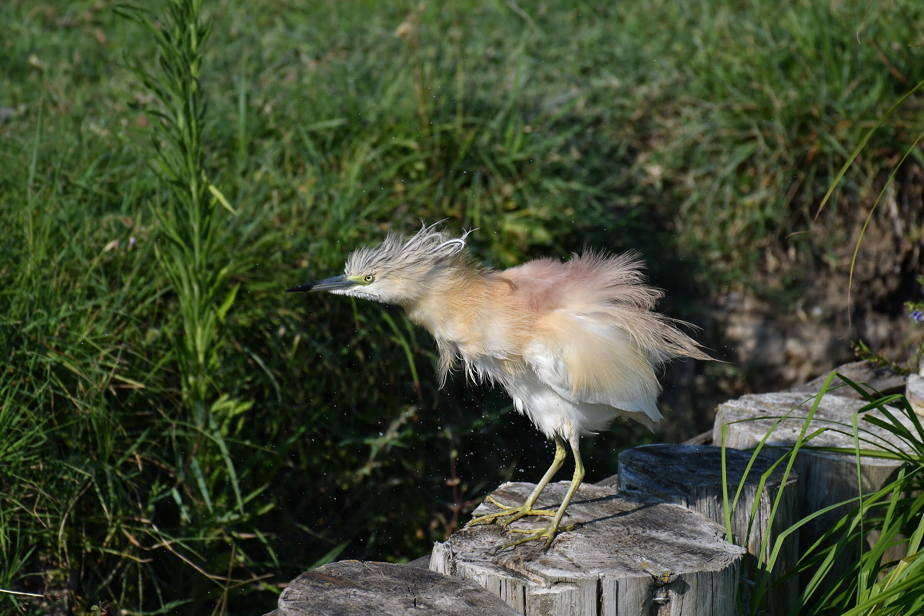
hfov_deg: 2.7
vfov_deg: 1.8
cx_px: 462
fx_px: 19248
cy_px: 308
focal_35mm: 750
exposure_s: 1/3200
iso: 360
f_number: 5.6
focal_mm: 500
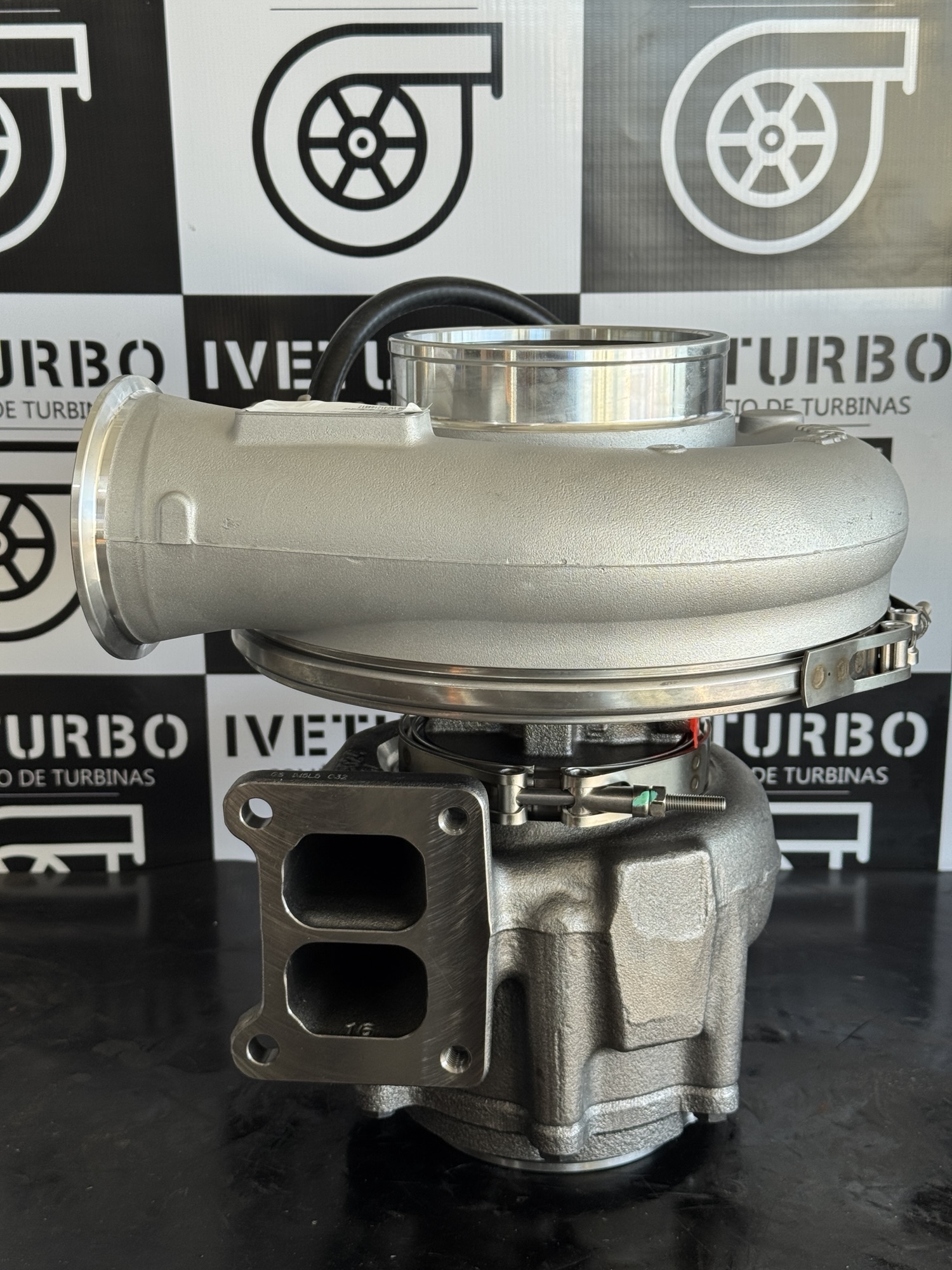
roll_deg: +0.7
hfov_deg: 30.3
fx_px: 1760
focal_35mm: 48
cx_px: 476
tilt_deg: -13.4
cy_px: 635
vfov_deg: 39.7
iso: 50
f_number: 1.78
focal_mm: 6.76
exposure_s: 1/120
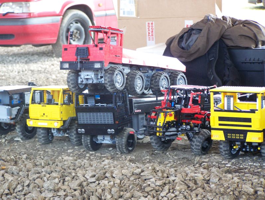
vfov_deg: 11.6
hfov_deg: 15.4
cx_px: 132
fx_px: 981
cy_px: 100
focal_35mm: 128
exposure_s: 1/60
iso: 160
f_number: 3.2
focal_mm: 21.2
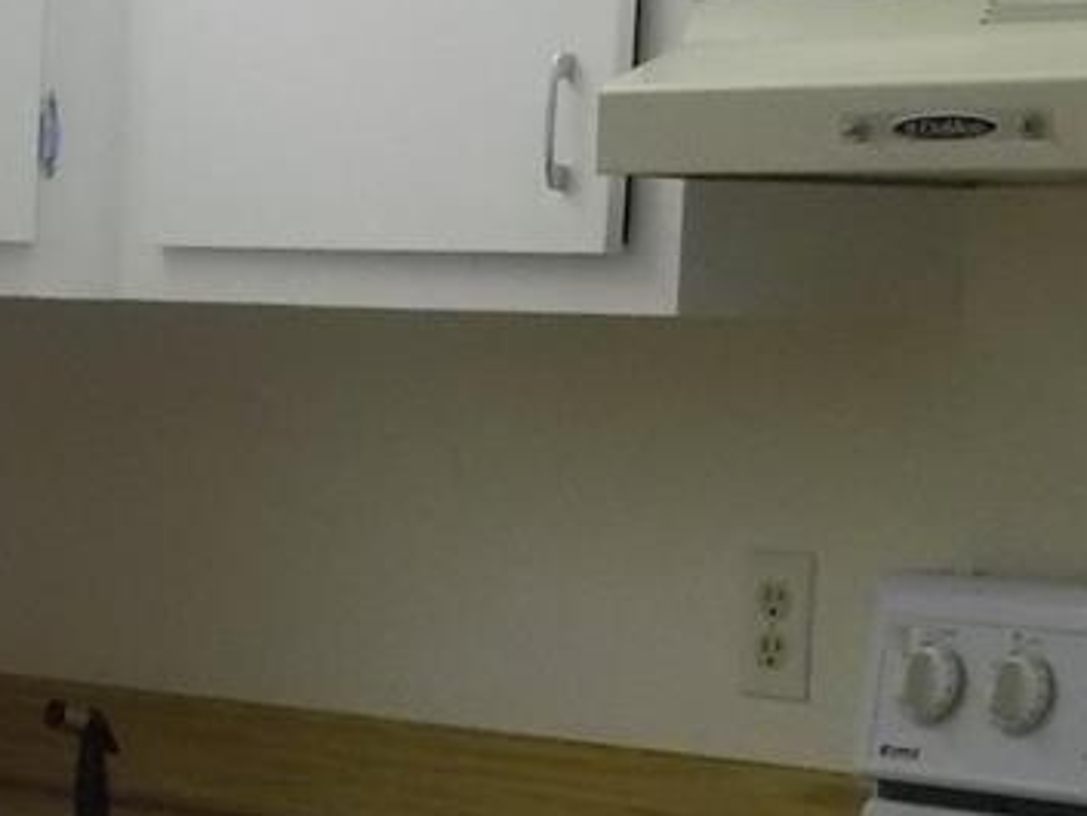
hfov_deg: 12.1
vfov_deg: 9.5
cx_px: -625
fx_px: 4838
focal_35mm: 154
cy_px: 995
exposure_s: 1/30
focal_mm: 6.1
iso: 200
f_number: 3.4
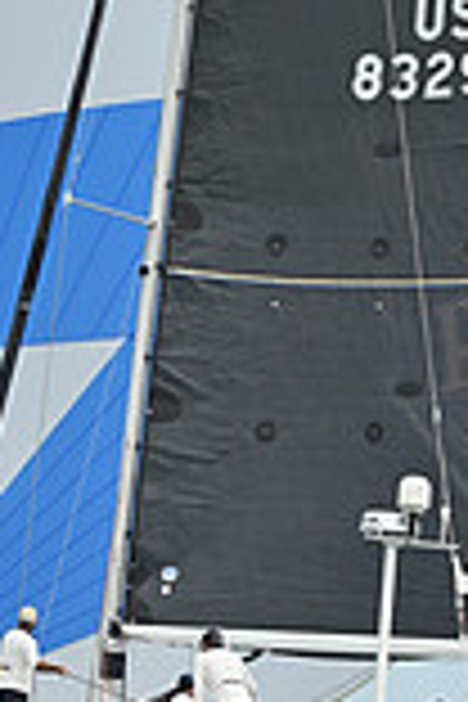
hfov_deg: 5.3
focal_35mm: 261
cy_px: 108
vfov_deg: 7.9
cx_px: 200
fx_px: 5089
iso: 320
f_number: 7.1
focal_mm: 70
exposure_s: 1/1600
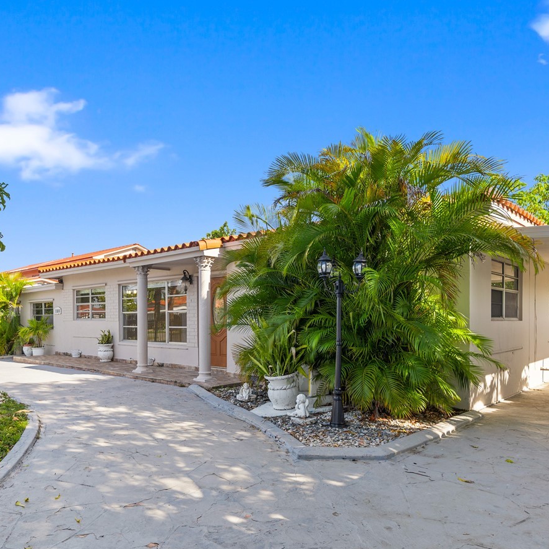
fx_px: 467
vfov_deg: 60.5
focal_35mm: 26
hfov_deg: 60.1
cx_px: 204
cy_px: 326
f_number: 5
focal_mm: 16
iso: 100
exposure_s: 1/60
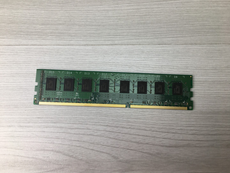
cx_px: 115
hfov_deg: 61.7
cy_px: 86
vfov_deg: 48.2
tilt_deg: -80.9
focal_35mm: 29
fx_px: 193
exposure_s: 1/100
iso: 25
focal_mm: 4.15
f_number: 2.2
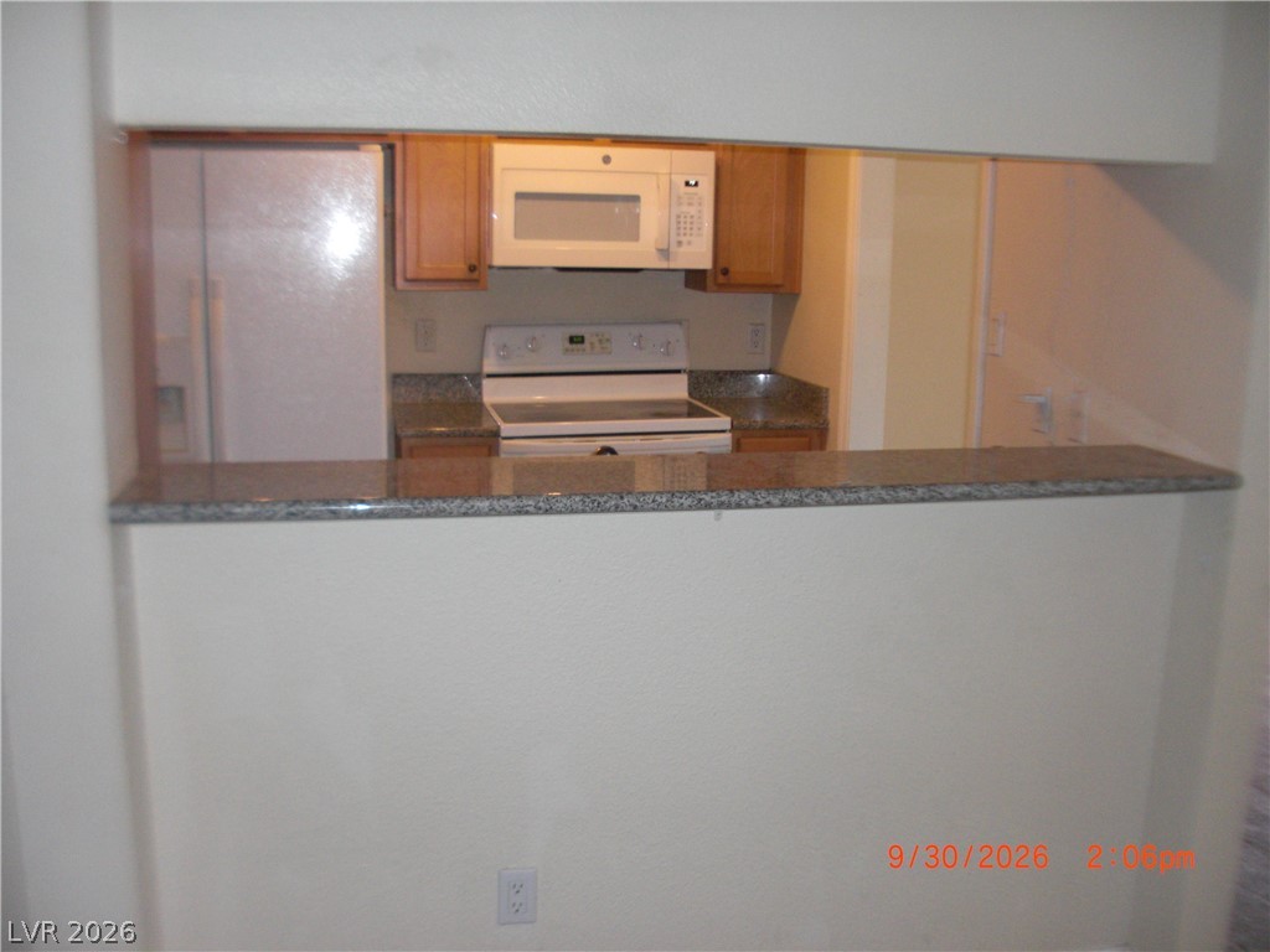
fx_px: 1321
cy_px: 476
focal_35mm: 36
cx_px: 635
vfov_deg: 39.7
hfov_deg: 51.4
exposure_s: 1/60
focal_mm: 6.3
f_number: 2.8
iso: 200
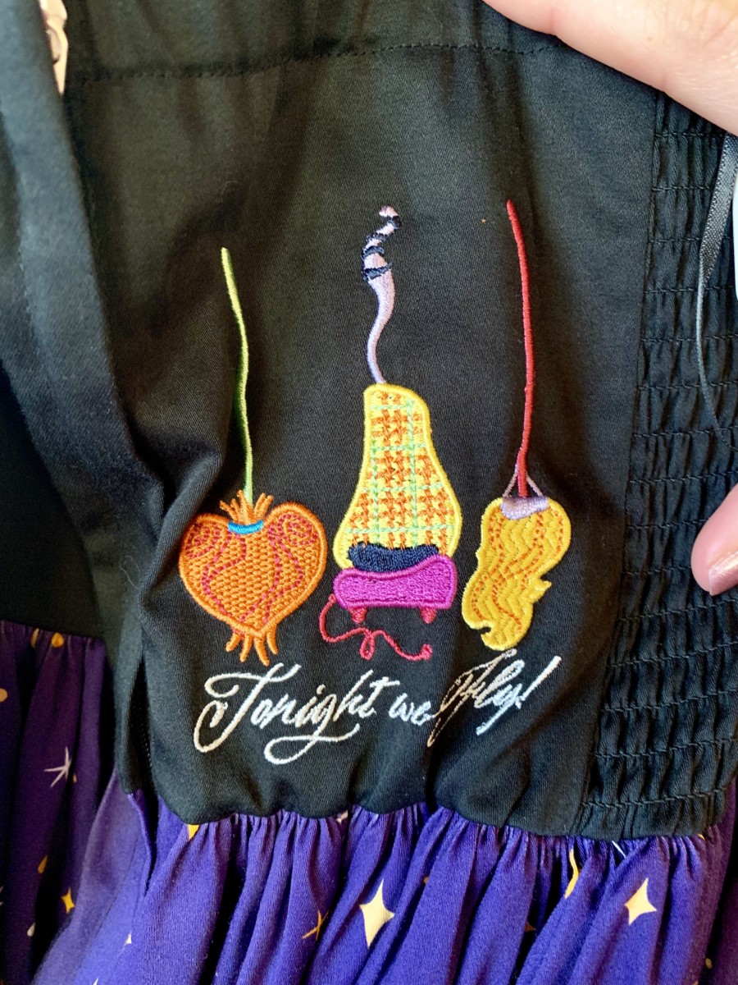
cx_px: 369
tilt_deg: -21.6
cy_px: 492
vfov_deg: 67.3
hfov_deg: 53.1
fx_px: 739
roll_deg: -15.1
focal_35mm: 26
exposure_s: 1/40
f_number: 1.8
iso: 400
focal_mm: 4.25
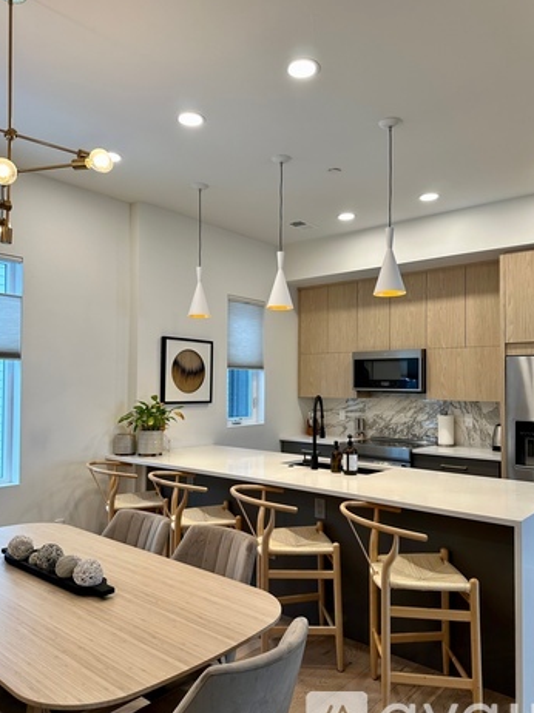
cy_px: 367
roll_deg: -0.5
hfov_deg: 53.0
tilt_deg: +1.1
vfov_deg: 67.3
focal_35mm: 26
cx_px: 266
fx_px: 535
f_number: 1.78
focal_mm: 6.86
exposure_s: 1/120
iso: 100
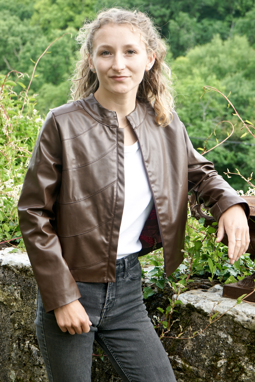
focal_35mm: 70
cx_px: 128
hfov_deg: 19.5
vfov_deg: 28.8
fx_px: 743
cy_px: 191
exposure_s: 1/80
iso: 320
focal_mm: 70
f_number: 9
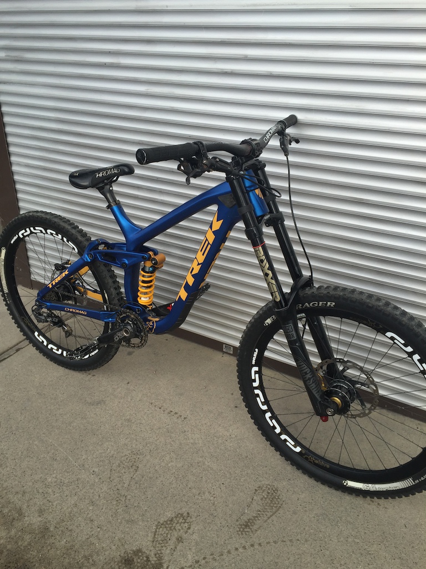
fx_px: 476
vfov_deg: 61.7
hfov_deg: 48.2
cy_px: 284
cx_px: 213
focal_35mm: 29
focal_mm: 4.15
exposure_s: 1/476
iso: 32
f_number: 2.2
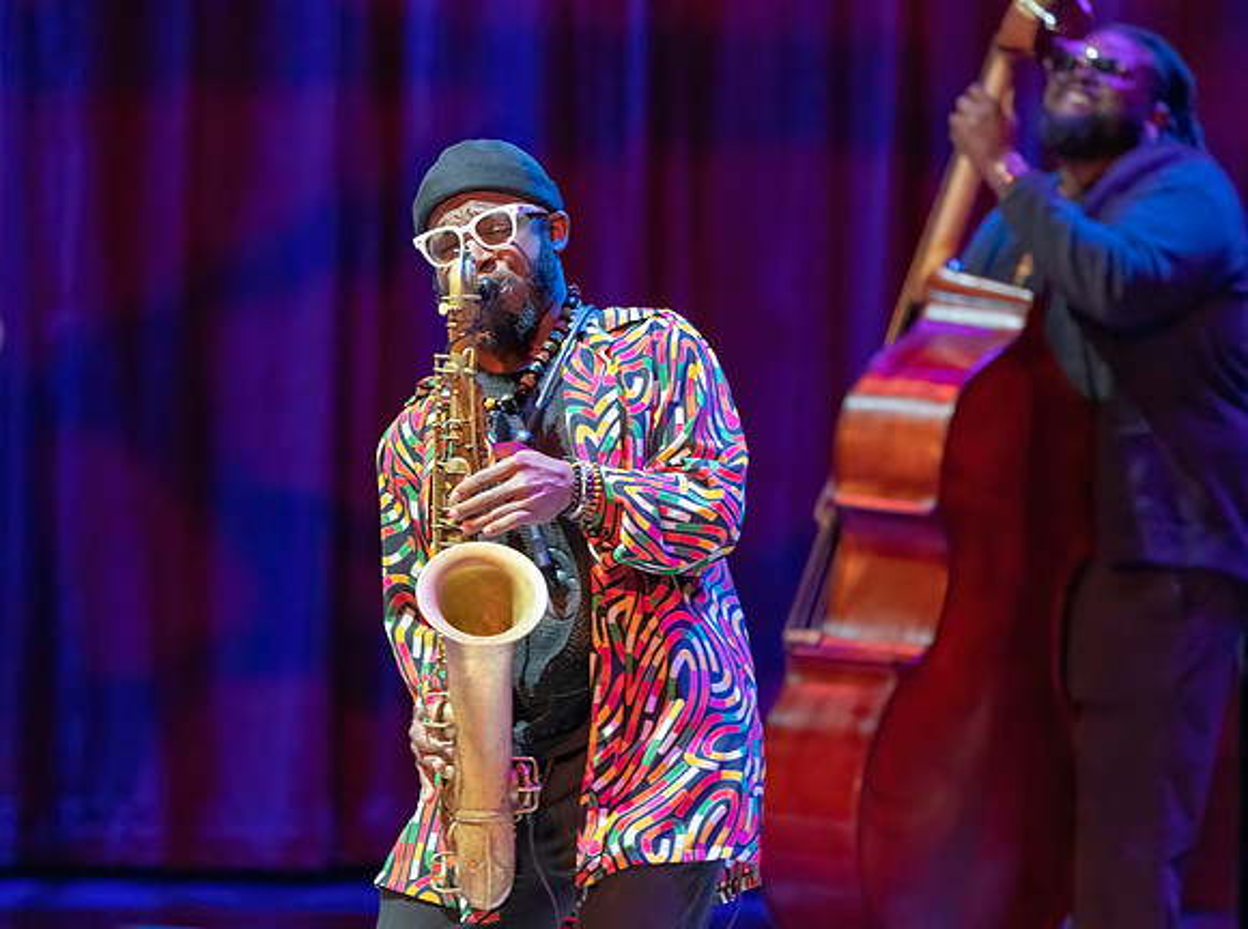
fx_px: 11991
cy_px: 494
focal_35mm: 333
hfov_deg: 6.0
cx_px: 506
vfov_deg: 4.4
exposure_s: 1/320
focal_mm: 291
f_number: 5.6
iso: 6400
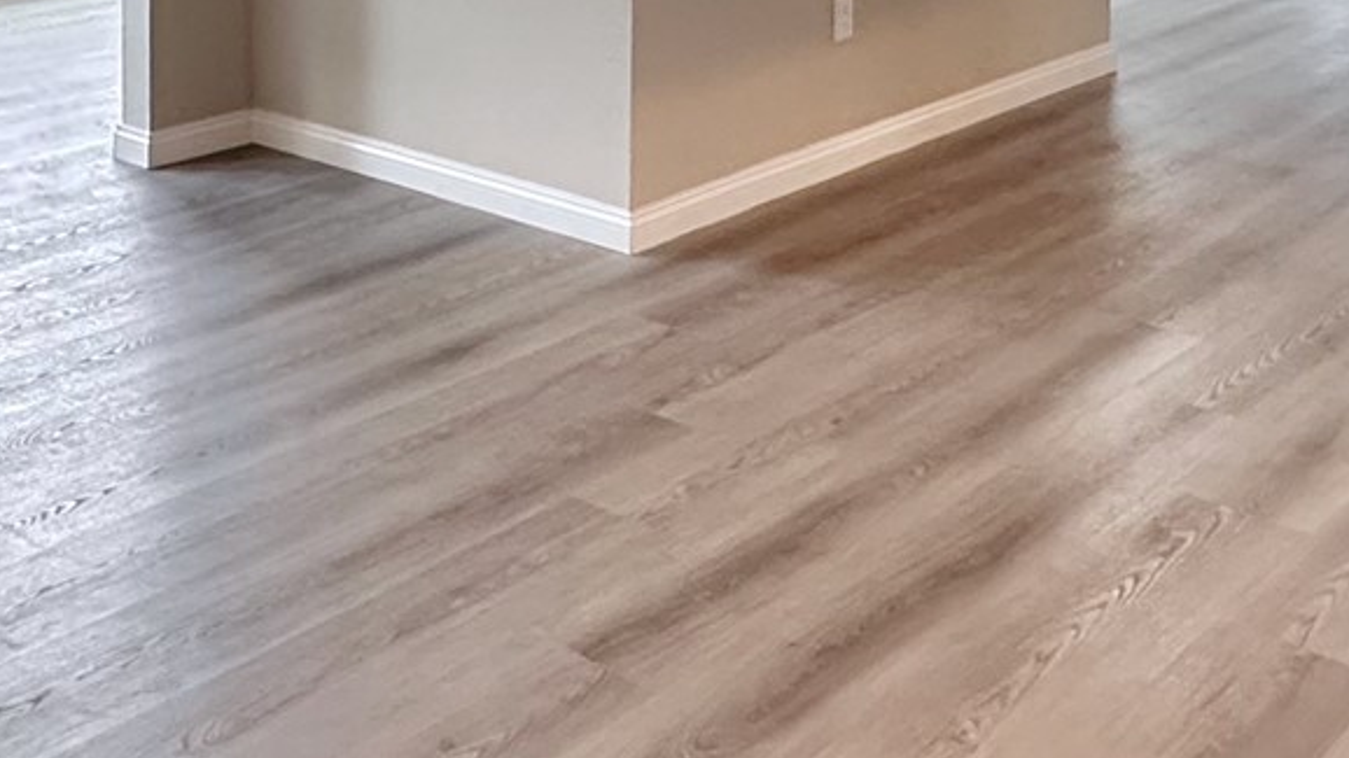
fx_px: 1931
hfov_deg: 38.5
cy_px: -362
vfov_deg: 19.5
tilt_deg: -0.1
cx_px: 735
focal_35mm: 54
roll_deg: -1.0
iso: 320
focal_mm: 2.22
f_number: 2.2
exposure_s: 1/60
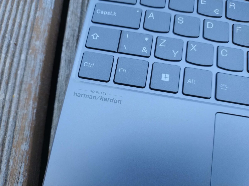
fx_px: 180
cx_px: 124
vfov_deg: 54.8
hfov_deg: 69.4
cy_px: 93
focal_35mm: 25
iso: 109
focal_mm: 4.71
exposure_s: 1/100
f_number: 1.7
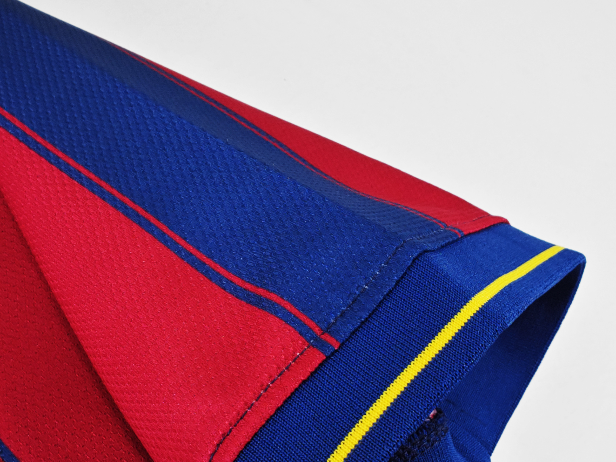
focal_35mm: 36
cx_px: 256
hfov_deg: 51.1
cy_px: 344
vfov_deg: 38.7
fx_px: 641
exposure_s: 1/50
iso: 67
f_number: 2.2
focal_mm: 2.59
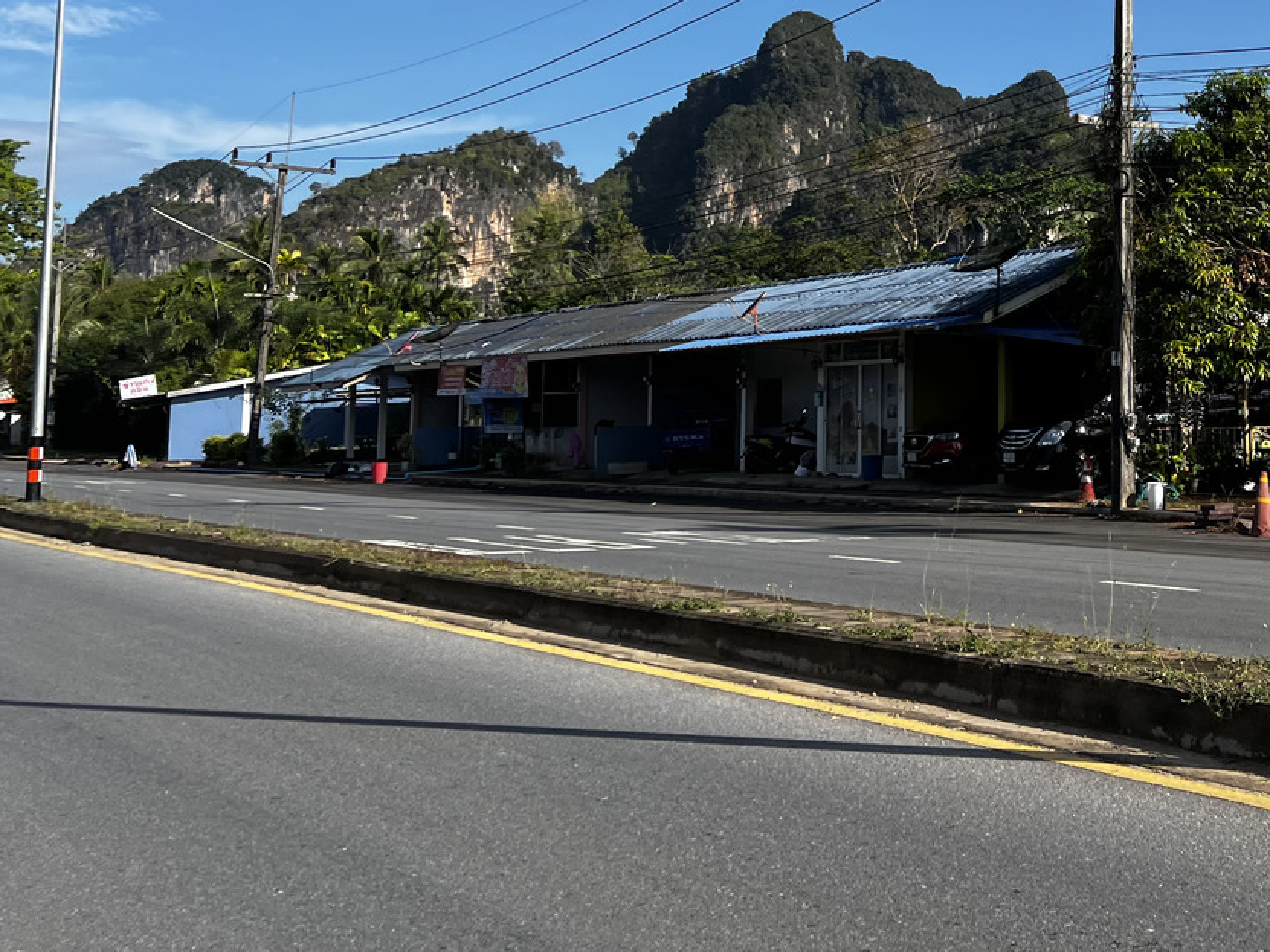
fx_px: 1834
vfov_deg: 28.6
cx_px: 1134
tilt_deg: +10.8
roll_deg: +0.9
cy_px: 206
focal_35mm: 50
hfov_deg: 36.0
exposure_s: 1/3571
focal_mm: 5.7
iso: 50
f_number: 1.5
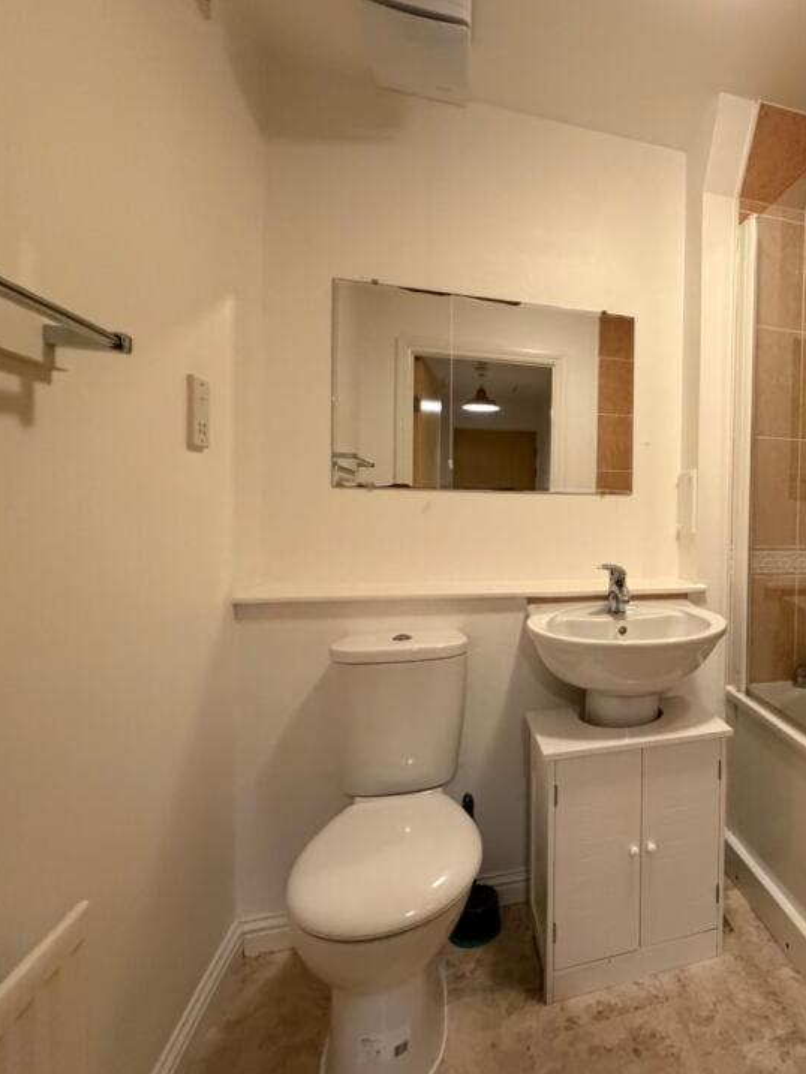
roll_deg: -1.0
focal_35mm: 20
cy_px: 526
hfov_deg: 58.7
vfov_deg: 81.7
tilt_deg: -1.5
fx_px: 621
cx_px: 688
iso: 640
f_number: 2.2
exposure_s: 1/50
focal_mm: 2.22
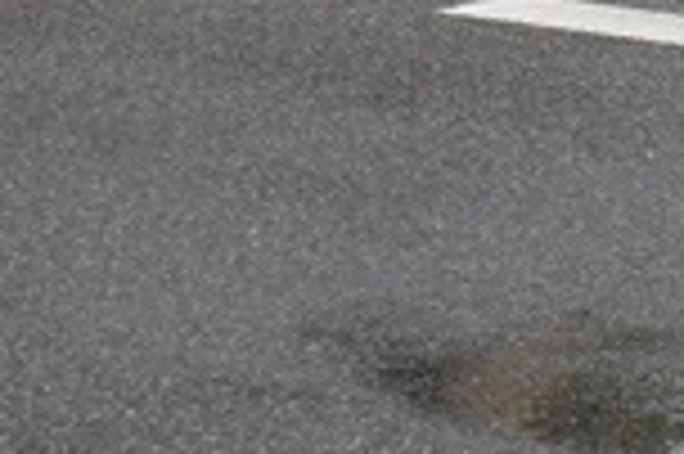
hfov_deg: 7.6
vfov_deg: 4.9
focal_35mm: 270
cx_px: 272
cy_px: -769
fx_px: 5124
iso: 1000
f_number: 13
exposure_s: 1/640
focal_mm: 32
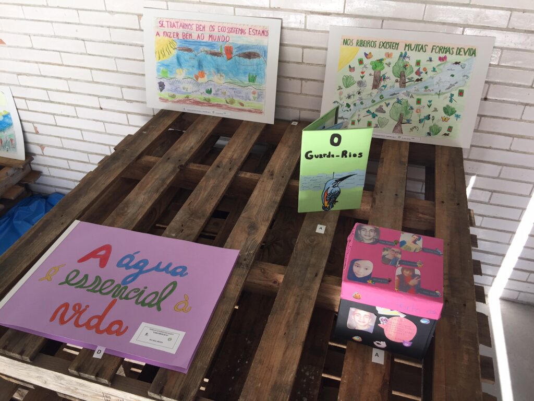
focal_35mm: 29
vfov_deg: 48.2
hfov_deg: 61.7
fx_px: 447
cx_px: 267
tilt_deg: -37.7
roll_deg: -2.0
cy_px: 200
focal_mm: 4.15
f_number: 2.2
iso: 32
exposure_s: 1/50
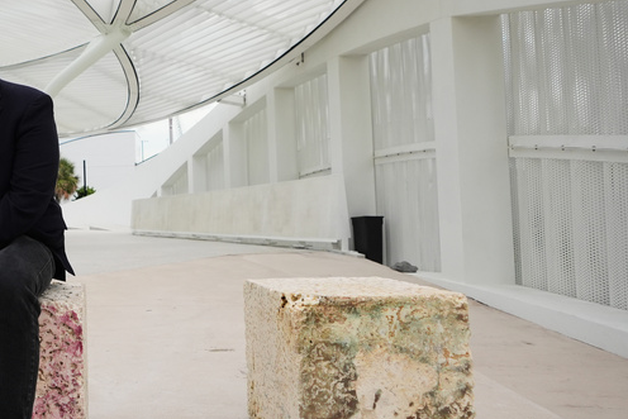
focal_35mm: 33
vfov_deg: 39.7
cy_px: 157
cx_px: 51
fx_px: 576
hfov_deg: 50.1
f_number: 3.5
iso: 800
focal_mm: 16
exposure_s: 1/2000
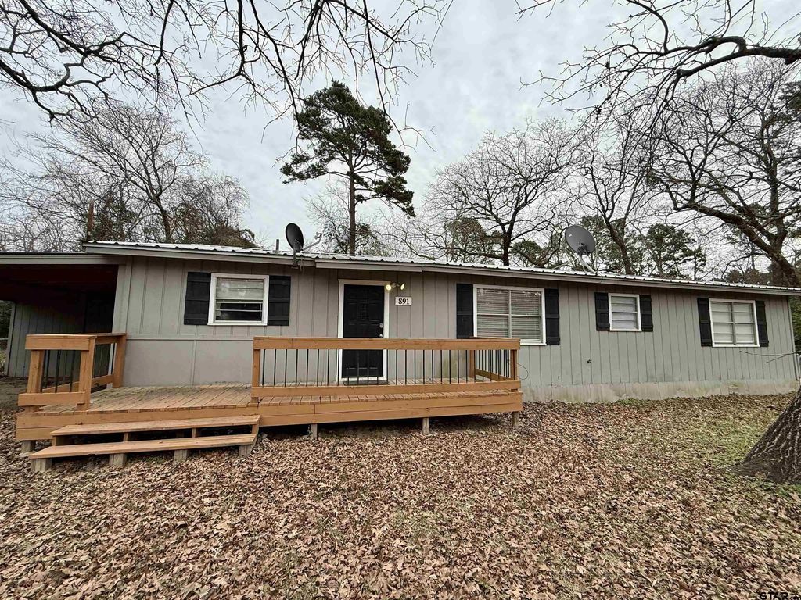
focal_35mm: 14
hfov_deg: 102.1
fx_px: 324
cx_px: 400
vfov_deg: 85.7
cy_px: 300
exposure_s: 1/370
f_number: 2.2
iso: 50
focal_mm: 2.22
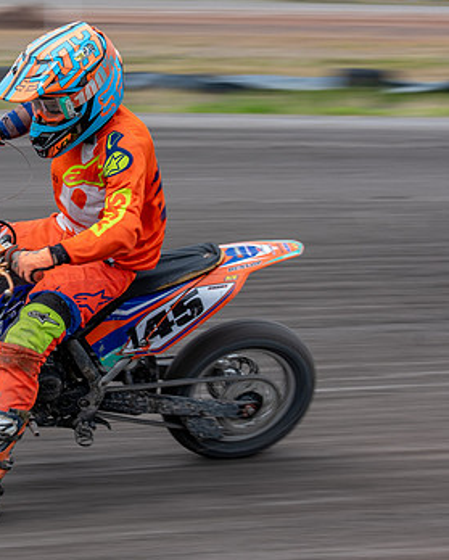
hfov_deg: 10.0
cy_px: 260
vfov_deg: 12.5
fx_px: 2555
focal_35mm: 154
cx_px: 42
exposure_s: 1/160
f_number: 8
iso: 200
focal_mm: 70
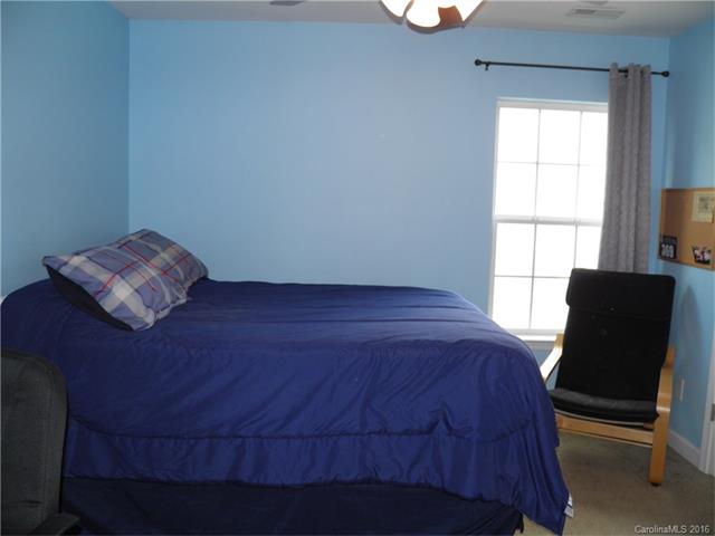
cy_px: 268
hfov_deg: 63.4
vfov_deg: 49.7
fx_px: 578
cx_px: 358
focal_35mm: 28
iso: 80
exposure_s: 1/30
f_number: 2.8
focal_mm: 4.9
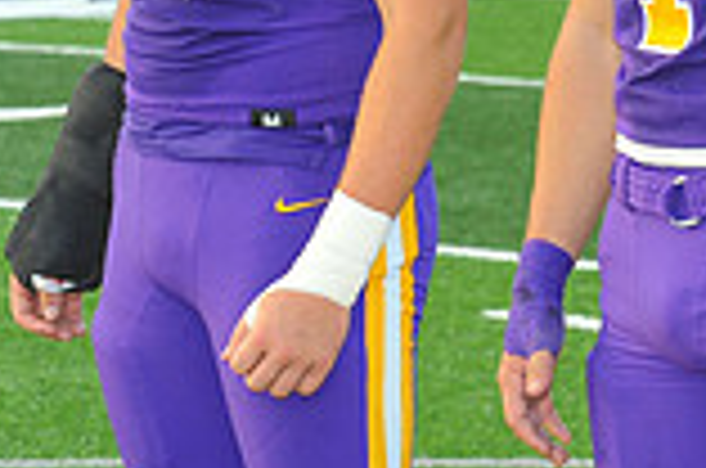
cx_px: 1124
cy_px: -225
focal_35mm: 296
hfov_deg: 6.9
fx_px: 5793
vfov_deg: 4.6
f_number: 8
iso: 500
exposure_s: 1/100
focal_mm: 80
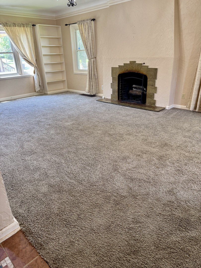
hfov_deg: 56.8
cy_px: 134
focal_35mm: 24
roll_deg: +1.4
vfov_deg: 71.6
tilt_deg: -23.0
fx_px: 186
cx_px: 100
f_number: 1.78
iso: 125
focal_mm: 6.76
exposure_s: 1/60
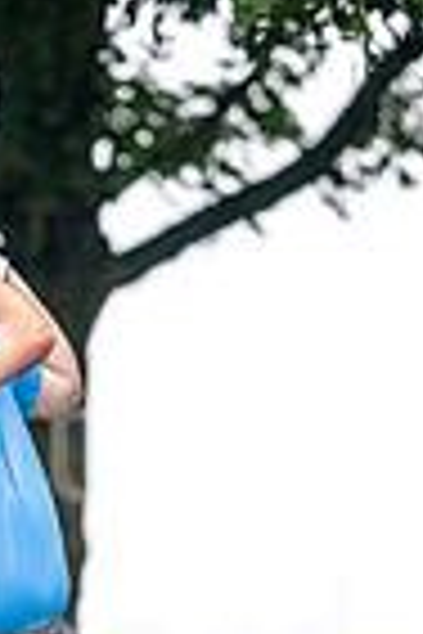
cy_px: 688
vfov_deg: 2.2
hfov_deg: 1.4
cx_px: -140
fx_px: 16831
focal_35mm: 955
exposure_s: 1/320
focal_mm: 300
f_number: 5
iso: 160
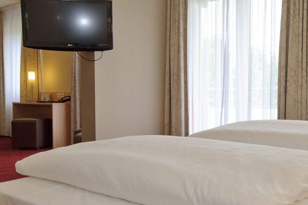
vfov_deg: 31.8
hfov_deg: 43.3
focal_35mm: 42
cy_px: 104
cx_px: 264
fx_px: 359
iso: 400
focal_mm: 14
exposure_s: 1/160
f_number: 6.3
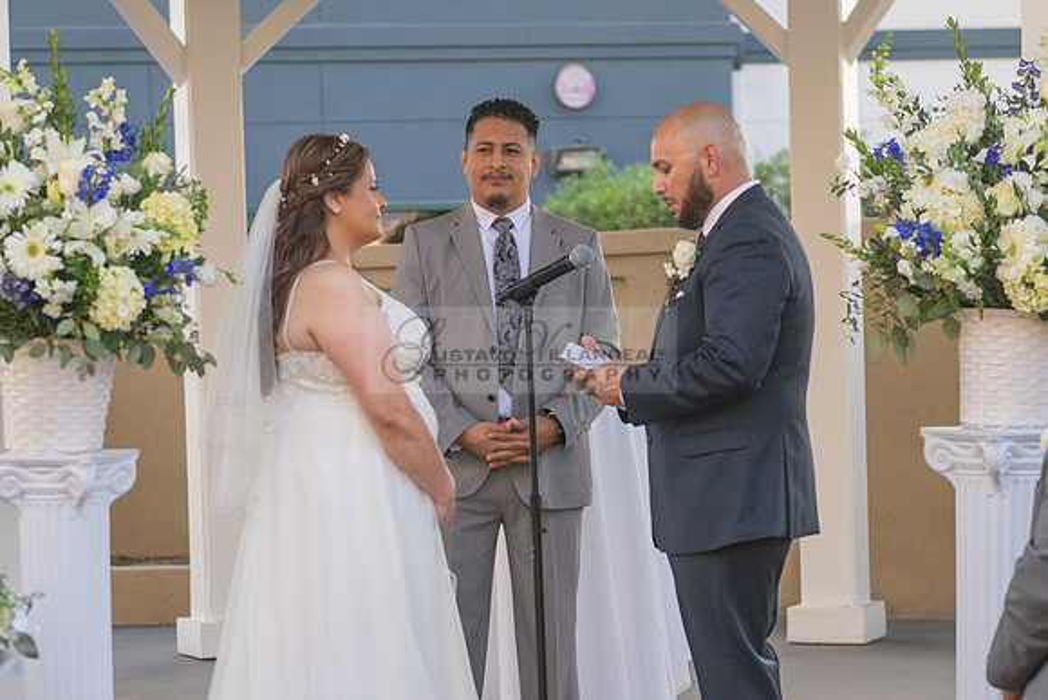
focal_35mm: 112
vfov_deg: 12.3
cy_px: 471
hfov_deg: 18.3
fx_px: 3247
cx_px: 427
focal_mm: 70
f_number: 2.8
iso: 400
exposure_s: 1/1000
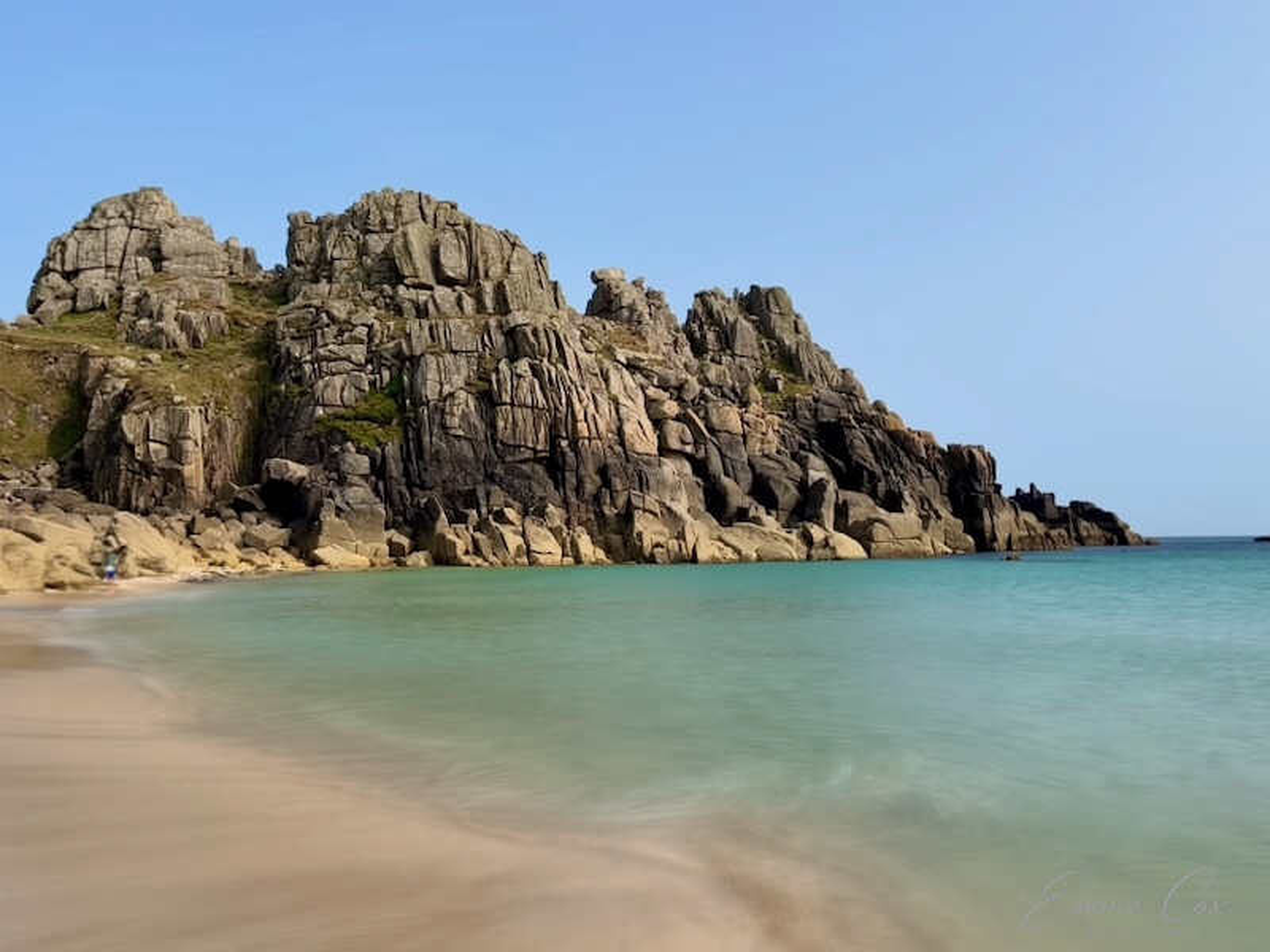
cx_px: 635
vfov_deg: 53.1
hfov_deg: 67.3
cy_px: 476
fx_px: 954
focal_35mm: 26
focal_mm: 5.1
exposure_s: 1/4149
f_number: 1.6
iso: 50
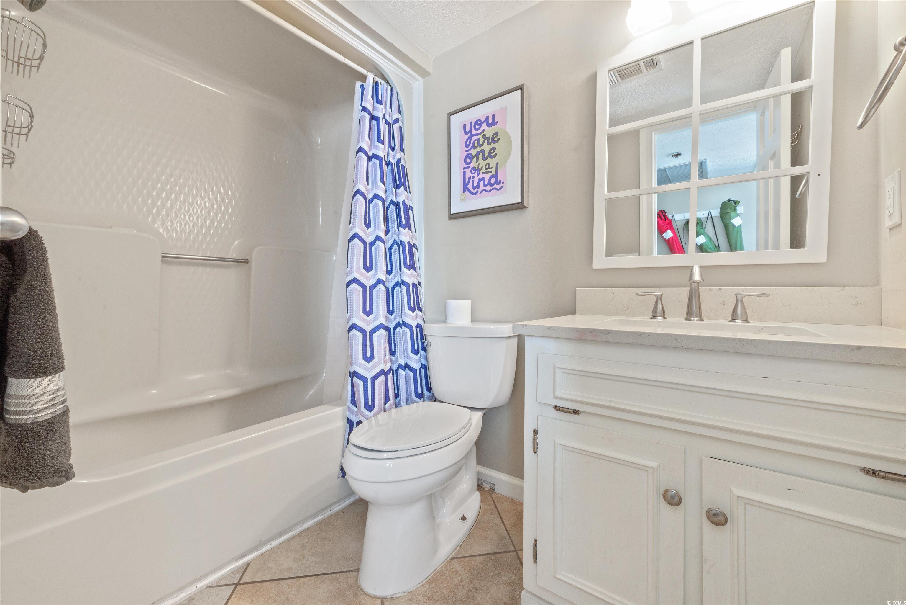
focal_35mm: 14
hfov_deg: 104.2
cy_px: 302
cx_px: 453
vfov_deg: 81.2
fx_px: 352
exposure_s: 1/2.5
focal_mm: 14
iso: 320
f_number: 11
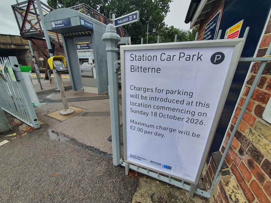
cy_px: 102
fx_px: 102
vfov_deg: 89.9
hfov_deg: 106.2
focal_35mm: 13
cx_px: 136
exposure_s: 1/115
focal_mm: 1.8
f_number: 2.2
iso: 50
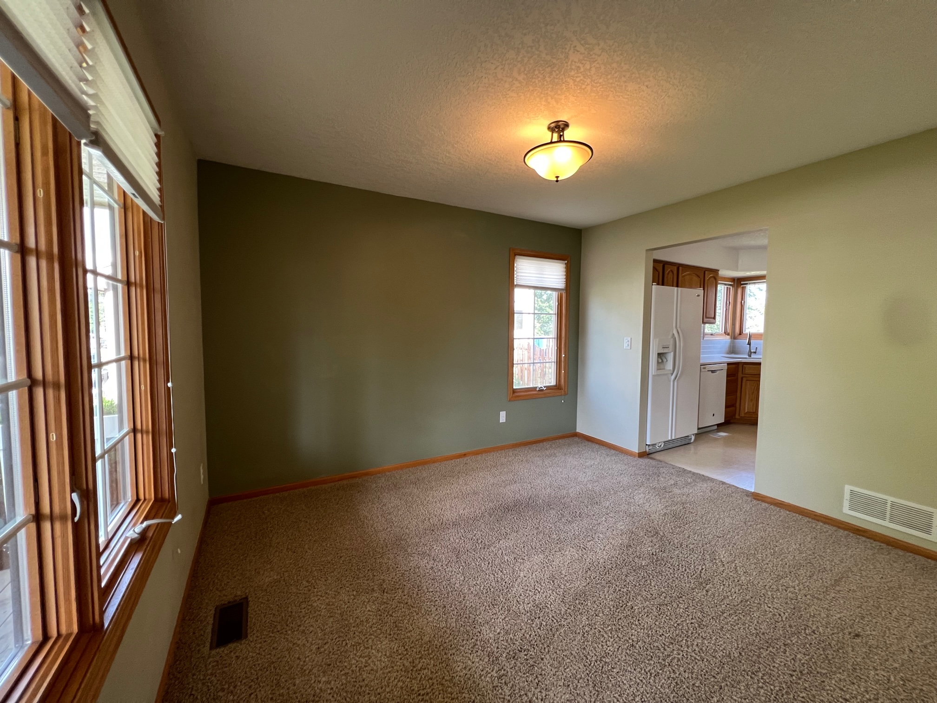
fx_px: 352
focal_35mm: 13
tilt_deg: -4.6
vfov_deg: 89.9
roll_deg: -0.5
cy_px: 352
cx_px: 468
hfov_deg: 106.2
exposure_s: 1/120
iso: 200
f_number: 1.8
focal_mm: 1.57
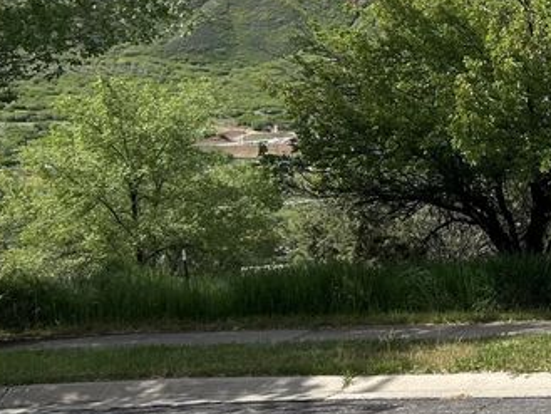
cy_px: 62
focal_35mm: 81
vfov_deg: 18.0
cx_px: 754
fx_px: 1290
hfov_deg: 21.4
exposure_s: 1/4274
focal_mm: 5.7
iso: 50
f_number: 1.5
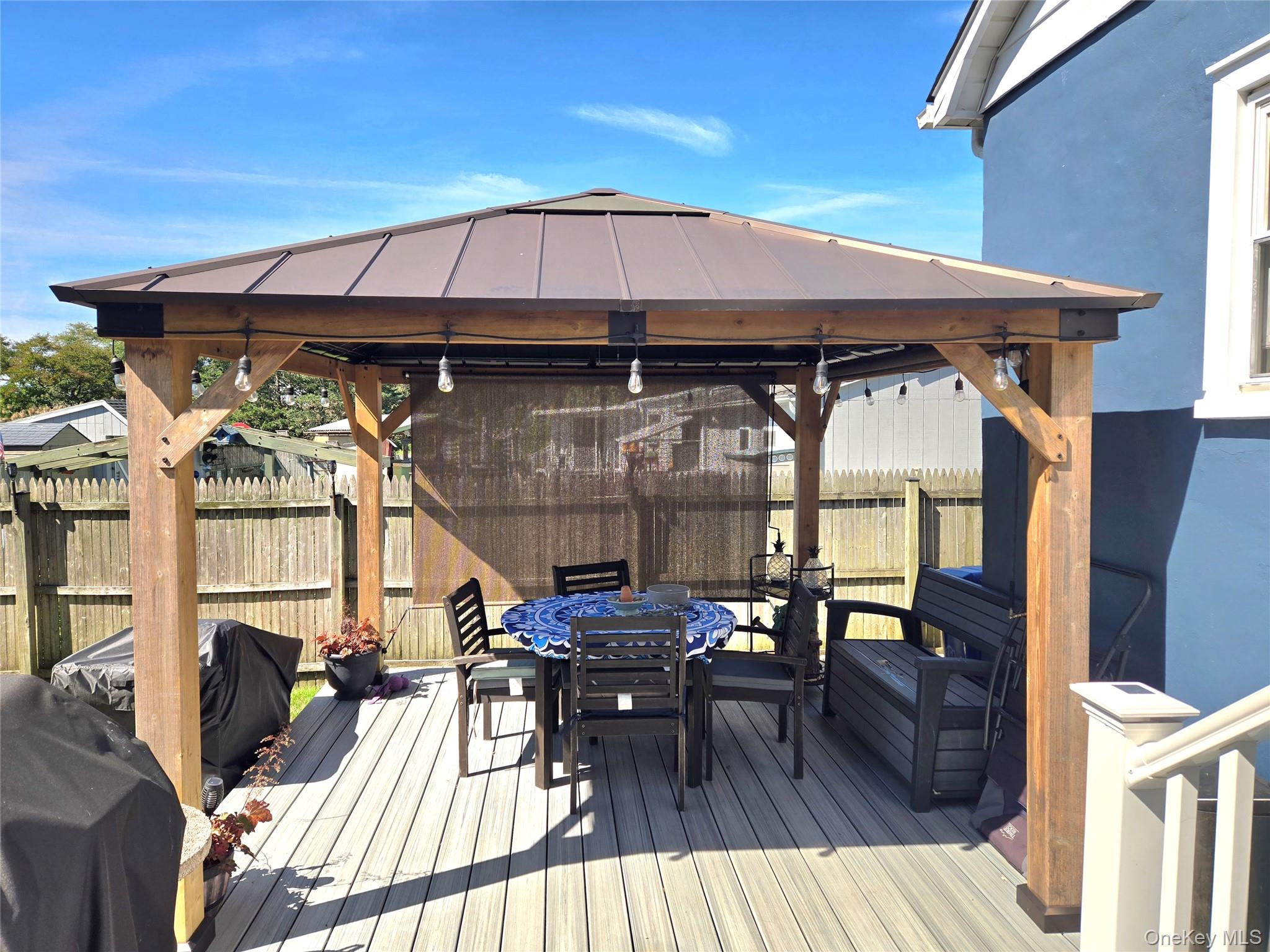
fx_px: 844
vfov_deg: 58.9
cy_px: 476
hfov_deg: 73.9
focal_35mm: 23
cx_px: 635
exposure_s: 1/1667
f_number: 1.8
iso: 25
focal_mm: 5.4
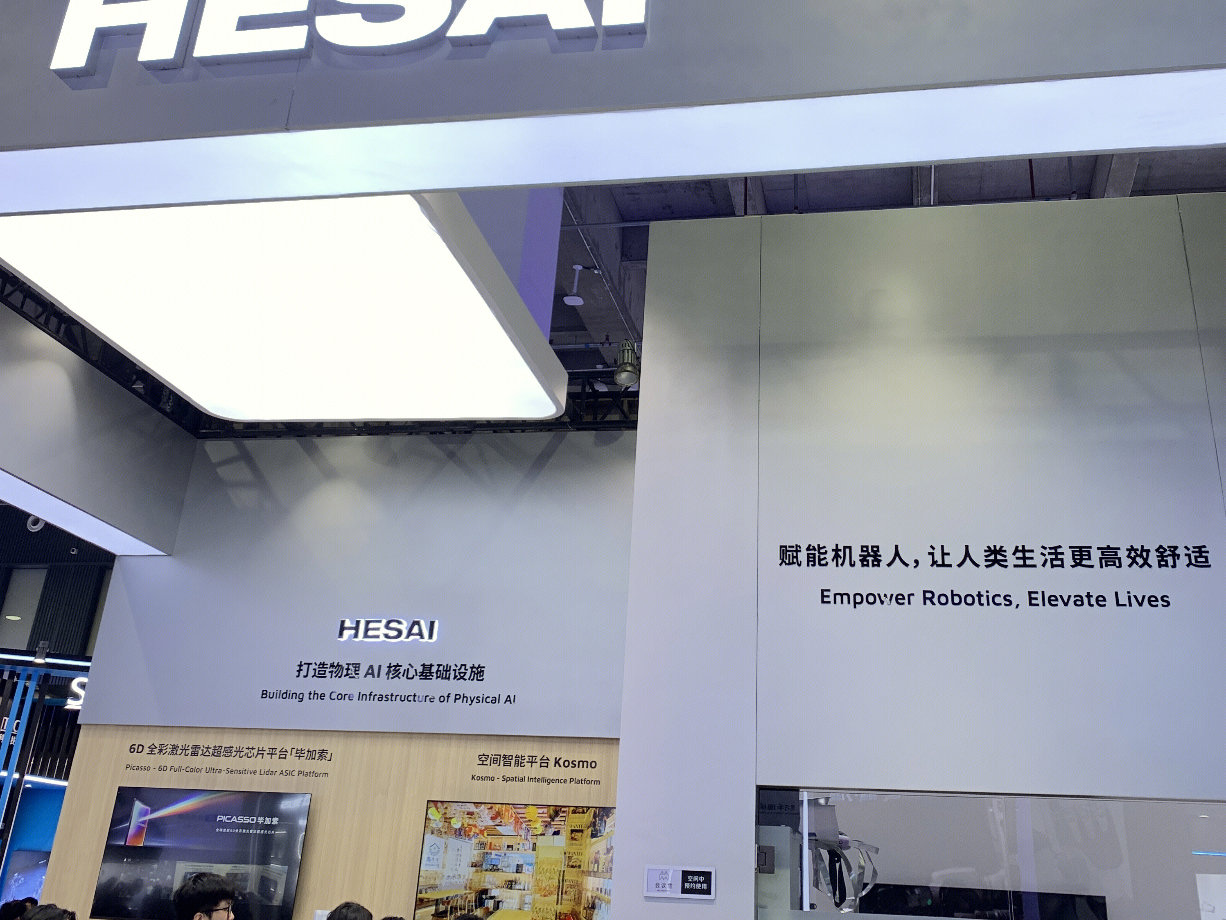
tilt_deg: +25.8
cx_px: 653
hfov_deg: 52.6
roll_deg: -4.0
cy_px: 317
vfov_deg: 40.3
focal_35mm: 35
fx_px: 1240
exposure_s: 1/100
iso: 25
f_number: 1.8
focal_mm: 4.25
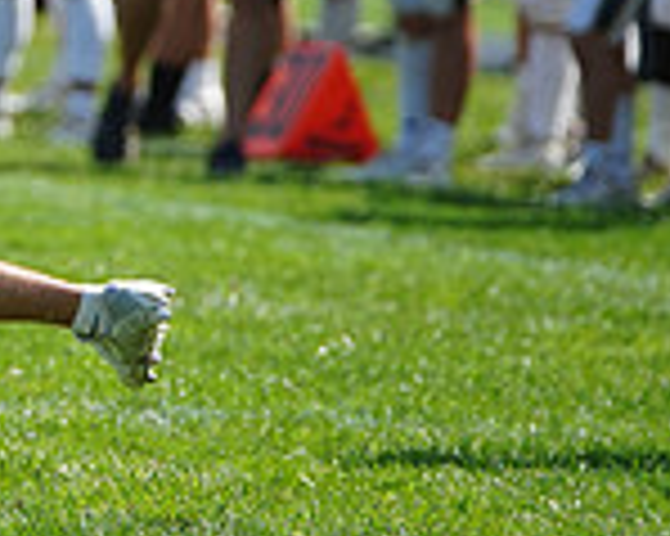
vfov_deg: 1.8
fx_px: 16943
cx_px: -571
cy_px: 11
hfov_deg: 2.3
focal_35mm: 855
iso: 400
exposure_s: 1/3200
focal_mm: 234
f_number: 2.8
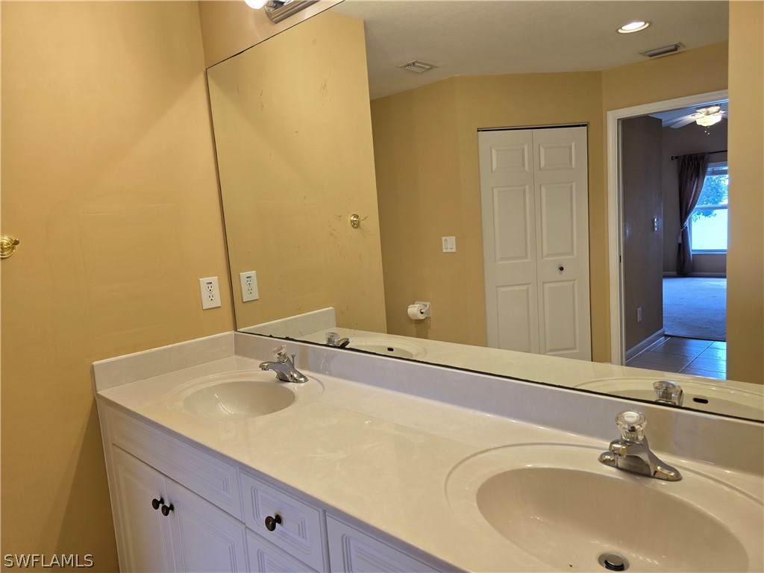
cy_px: 286
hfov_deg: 73.9
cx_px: 382
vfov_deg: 58.9
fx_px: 508
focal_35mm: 23
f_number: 1.7
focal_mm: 6.3
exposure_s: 1/120
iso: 50
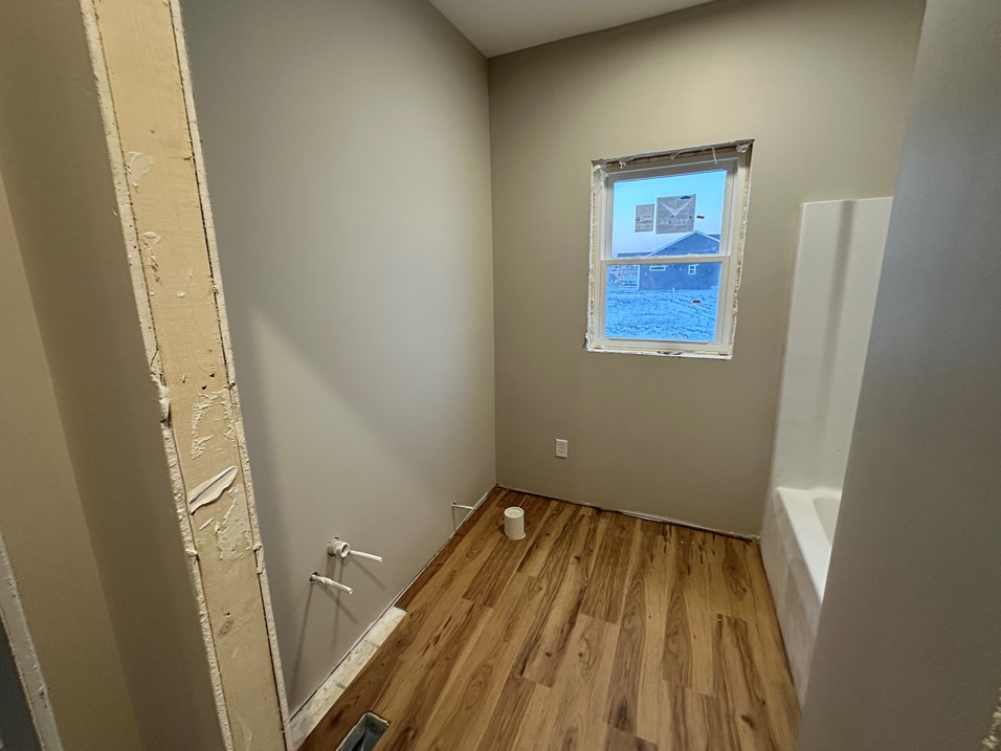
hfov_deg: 98.1
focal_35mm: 15
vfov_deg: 81.7
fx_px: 434
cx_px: 476
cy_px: 362
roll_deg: +2.5
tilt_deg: -14.3
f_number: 2.2
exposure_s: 1/60
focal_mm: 2.22
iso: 160
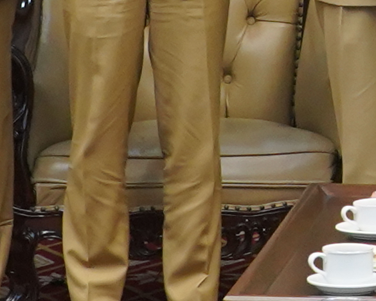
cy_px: -168
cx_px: 639
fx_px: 2949
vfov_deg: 5.8
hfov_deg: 7.1
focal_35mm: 265
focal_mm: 28
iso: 2500
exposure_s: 1/125
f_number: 5.6
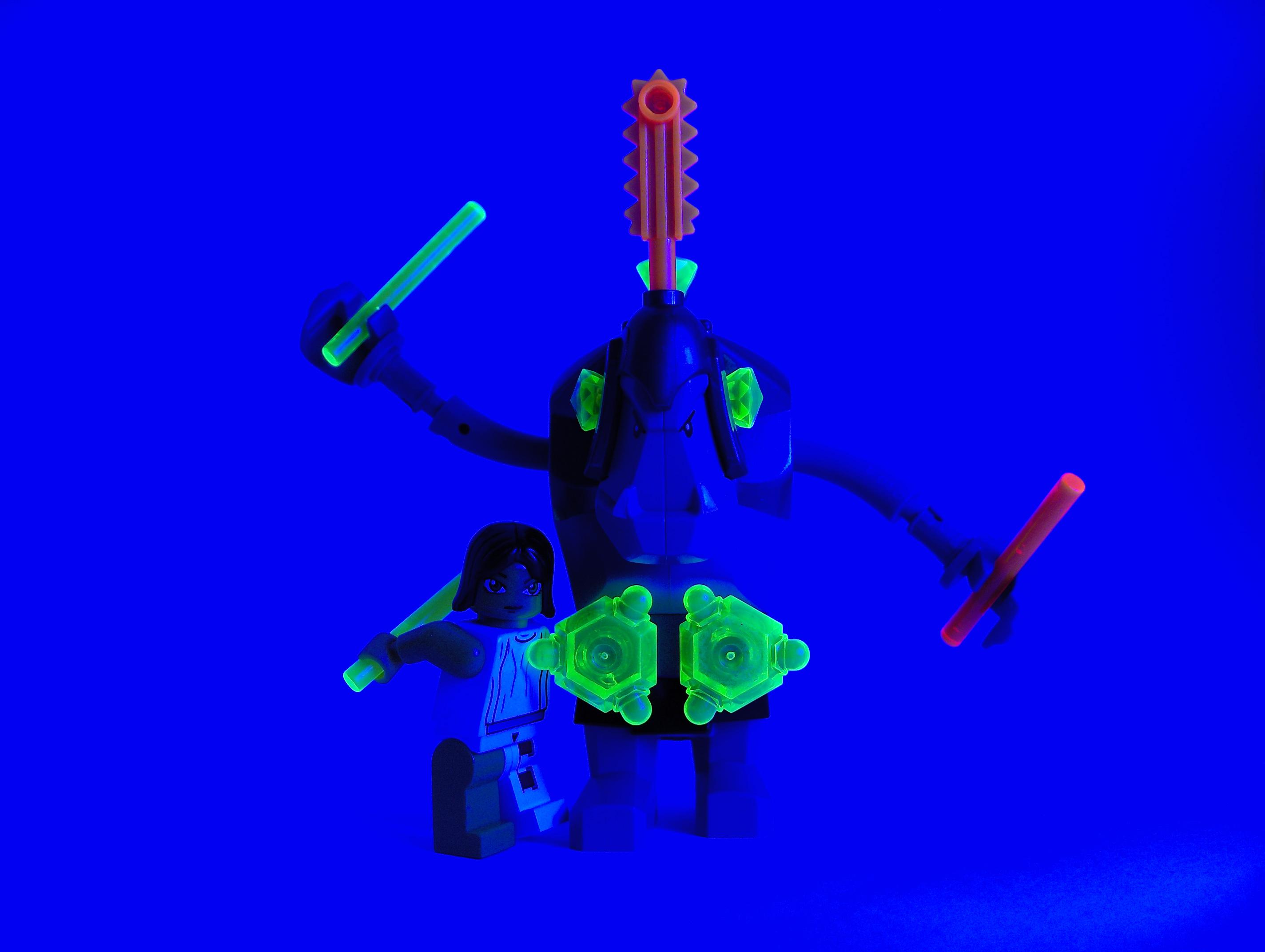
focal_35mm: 39
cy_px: 476
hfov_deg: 47.8
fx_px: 1427
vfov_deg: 36.9
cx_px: 632
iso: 100
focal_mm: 8
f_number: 2.8
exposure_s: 3.1
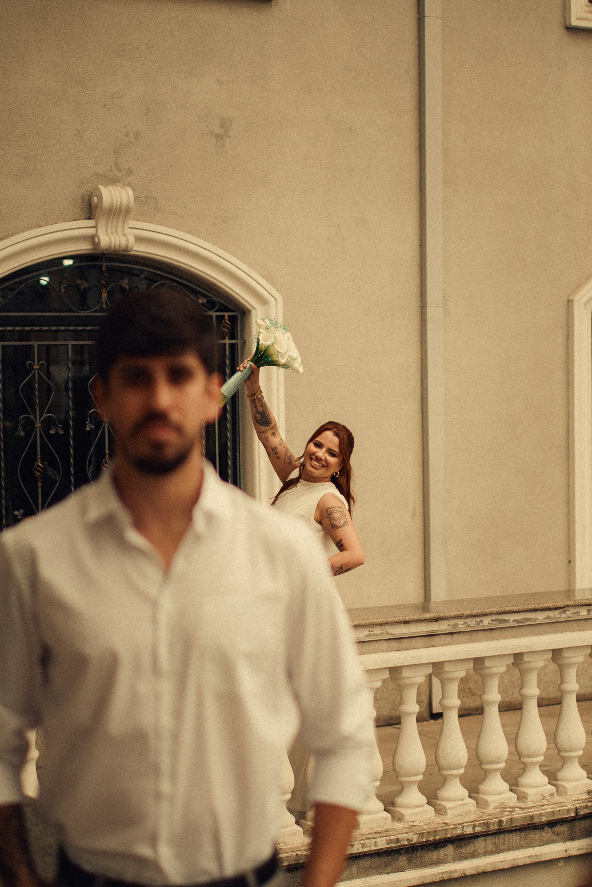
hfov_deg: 18.2
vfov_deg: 27.0
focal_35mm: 75
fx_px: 1848
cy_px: 444
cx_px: 296
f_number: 1.8
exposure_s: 1/4000
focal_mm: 50
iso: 100
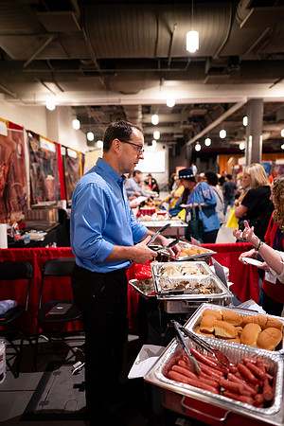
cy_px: 213
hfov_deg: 53.1
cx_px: 142
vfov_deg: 73.7
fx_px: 284
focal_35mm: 24
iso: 1250
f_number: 1.8
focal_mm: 24
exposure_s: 1/200
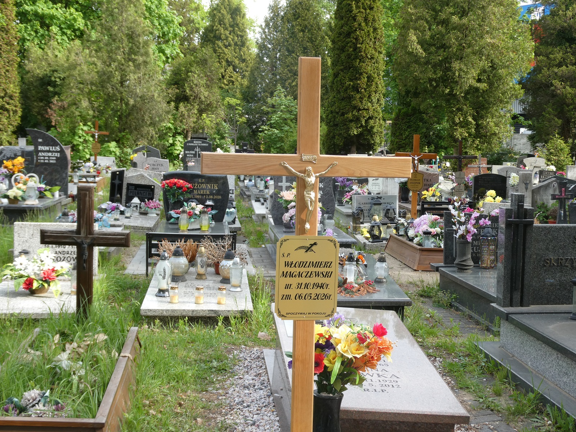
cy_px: 216
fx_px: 832
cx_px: 288
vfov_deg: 29.1
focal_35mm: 50
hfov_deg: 38.2
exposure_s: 1/100
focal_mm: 9
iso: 80
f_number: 4.1
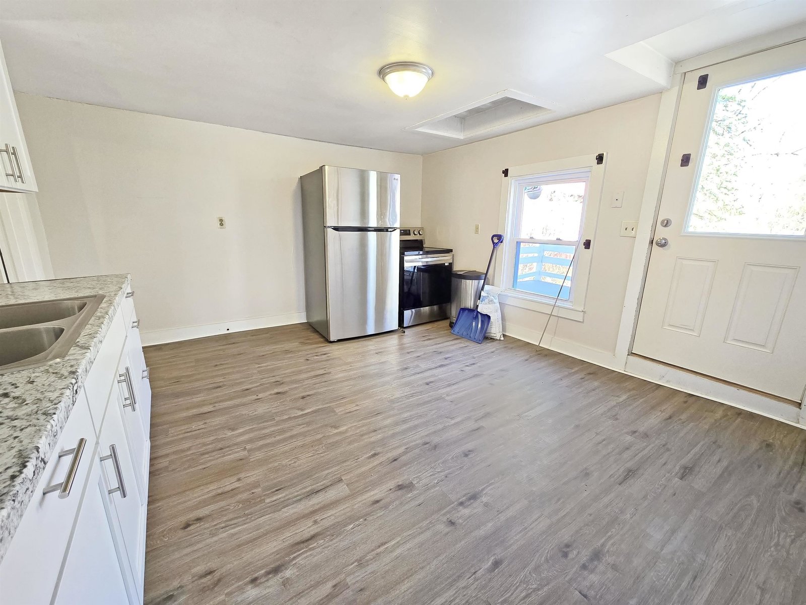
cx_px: 403
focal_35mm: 13
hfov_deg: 106.2
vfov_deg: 89.9
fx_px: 303
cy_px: 302
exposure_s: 1/60
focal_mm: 2.2
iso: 125
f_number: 2.2
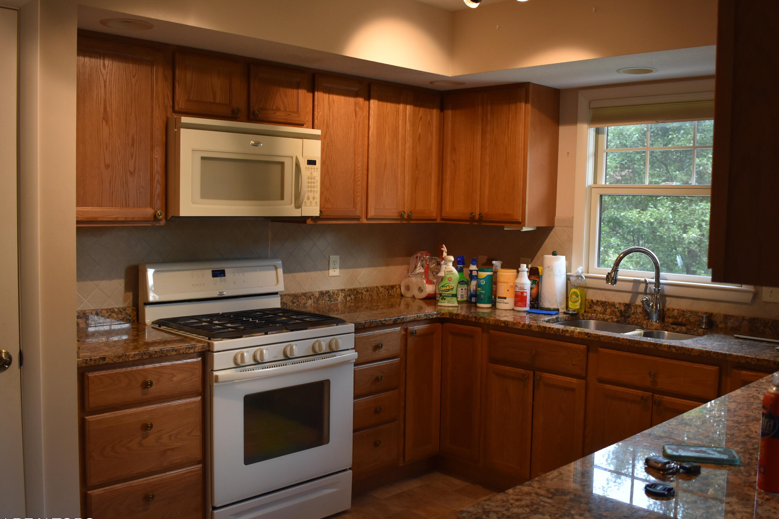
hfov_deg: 55.0
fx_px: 748
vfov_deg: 38.3
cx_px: 401
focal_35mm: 35
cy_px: 266
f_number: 3.8
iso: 800
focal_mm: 21
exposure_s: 1/125
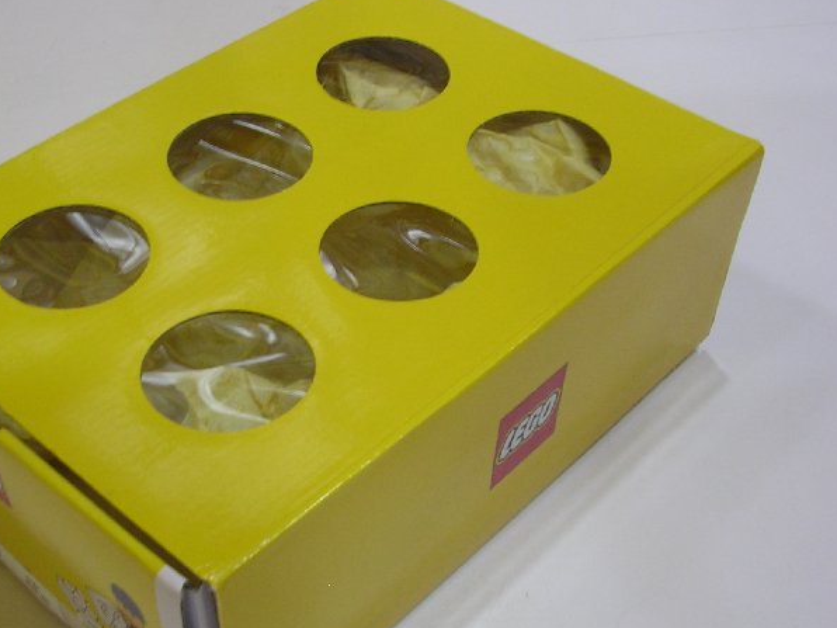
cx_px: 327
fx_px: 1233
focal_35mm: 51
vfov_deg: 28.5
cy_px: 381
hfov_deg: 37.3
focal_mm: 5.8
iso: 100
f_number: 2.8
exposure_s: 1/8.3
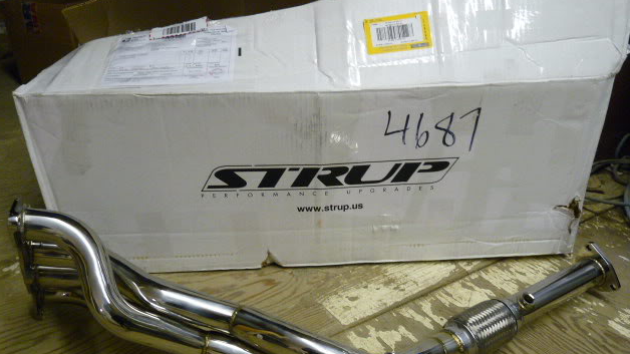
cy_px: 212
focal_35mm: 30
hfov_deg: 64.3
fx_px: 501
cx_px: 310
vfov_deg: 38.8
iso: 400
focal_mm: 4.8
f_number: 2.8
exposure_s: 1/25
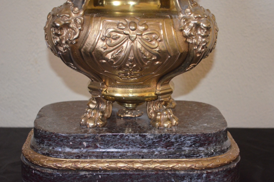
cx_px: 137
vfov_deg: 16.5
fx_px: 627
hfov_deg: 24.7
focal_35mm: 82
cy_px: 91
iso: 2800
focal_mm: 55
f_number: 5.6
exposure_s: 1/60
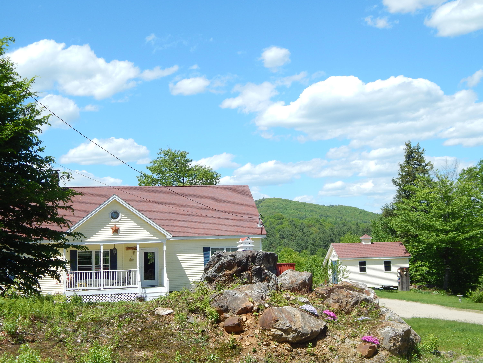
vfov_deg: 26.6
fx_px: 767
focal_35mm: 55
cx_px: 242
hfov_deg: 34.9
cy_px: 182
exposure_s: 1/800
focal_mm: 9.7
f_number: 3.8
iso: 125
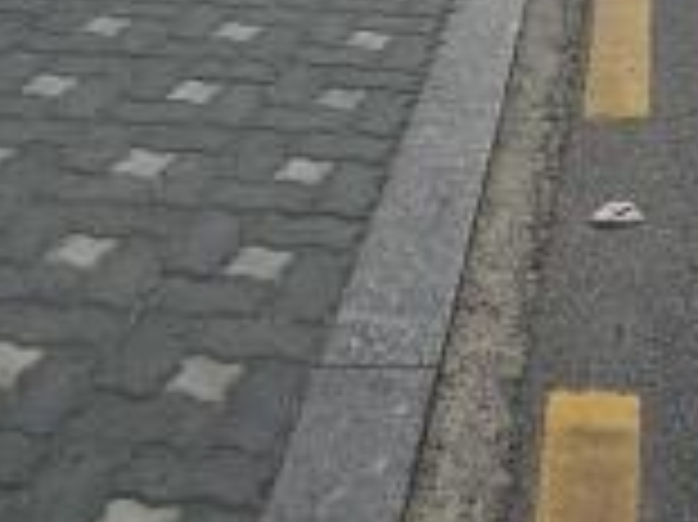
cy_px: -378
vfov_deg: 18.1
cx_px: 635
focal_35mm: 67
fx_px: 1350
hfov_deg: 27.9
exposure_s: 1/2010
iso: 50
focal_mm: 2.2
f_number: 2.2
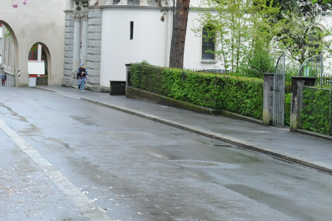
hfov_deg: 18.8
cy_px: 7
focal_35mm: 107
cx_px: 25
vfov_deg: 12.6
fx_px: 986
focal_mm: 28
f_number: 5.6
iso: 1000
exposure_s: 1/125
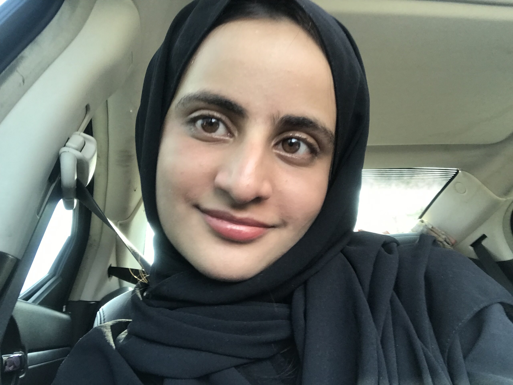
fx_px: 474
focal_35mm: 32
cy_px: 192
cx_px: 256
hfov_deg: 56.8
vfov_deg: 44.2
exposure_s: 1/30
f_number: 2.2
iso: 50
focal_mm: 2.87
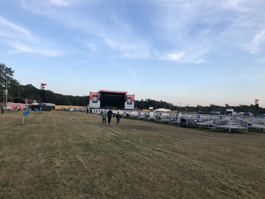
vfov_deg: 49.7
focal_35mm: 28
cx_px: 132
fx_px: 214
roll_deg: -1.5
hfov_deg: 63.4
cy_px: 100
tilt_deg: +3.8
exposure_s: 1/585
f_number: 1.8
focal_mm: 3.99
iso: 20
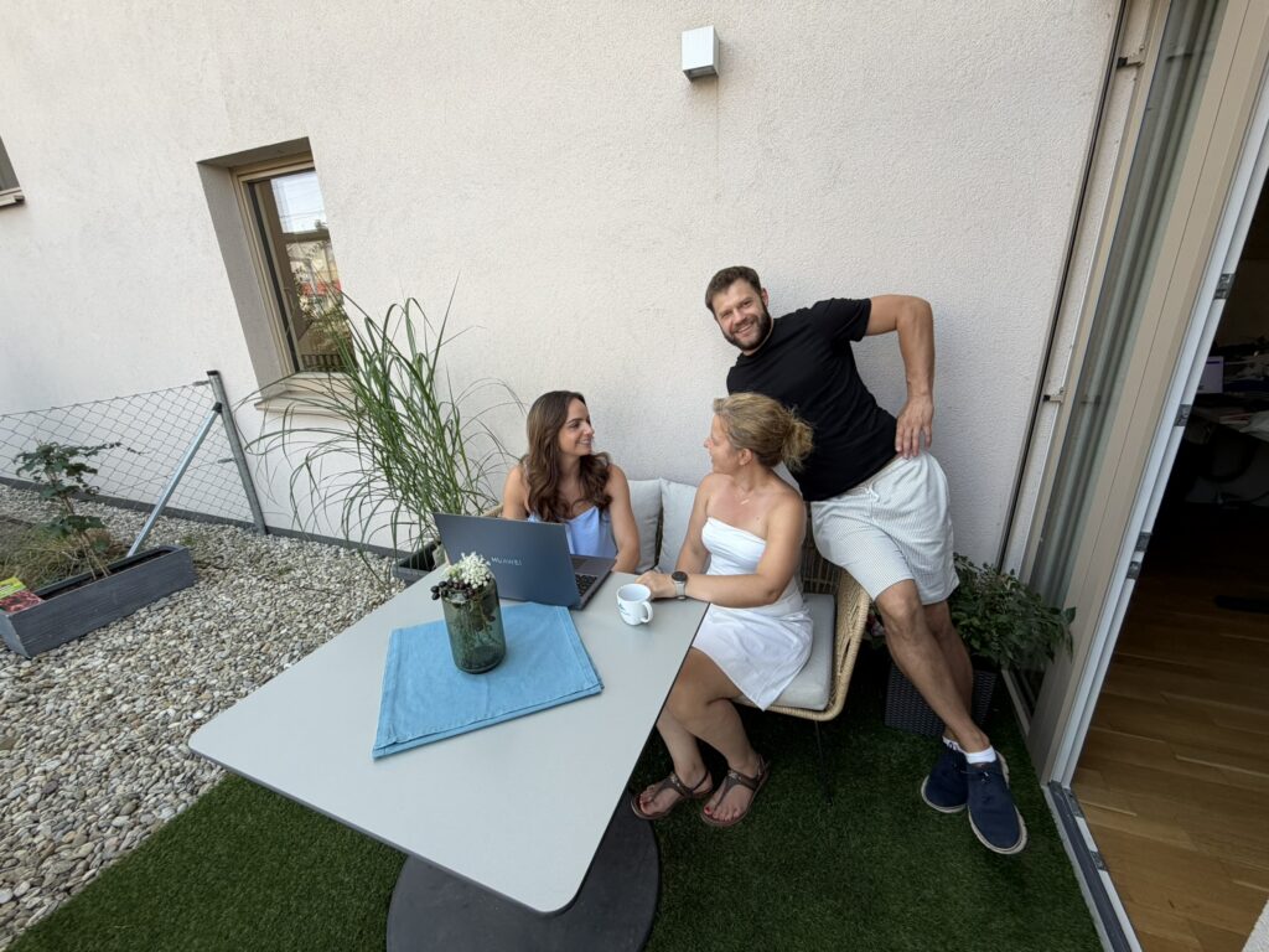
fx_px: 513
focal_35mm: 14
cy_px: 476
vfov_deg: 85.7
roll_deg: +3.3
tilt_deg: -18.5
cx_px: 634
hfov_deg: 102.1
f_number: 2.2
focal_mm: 2.22
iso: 40
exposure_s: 1/137
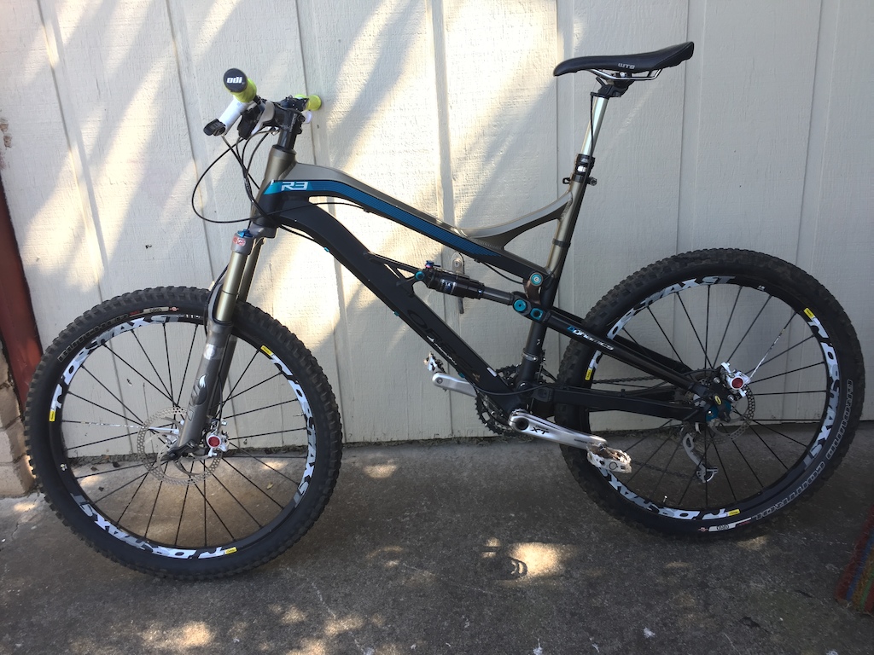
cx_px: 437
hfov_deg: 61.7
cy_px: 328
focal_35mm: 29
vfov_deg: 48.2
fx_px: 732
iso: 40
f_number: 2.2
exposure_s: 1/60
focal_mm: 4.15
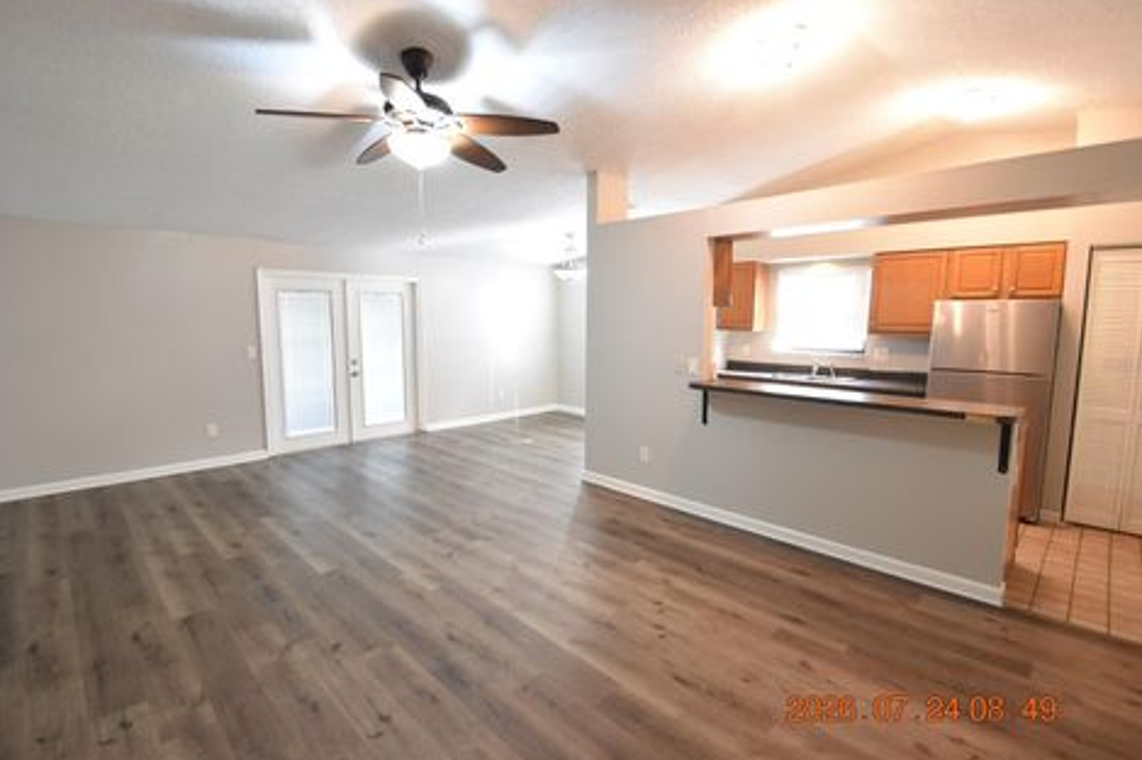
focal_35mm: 16
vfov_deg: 73.6
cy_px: 364
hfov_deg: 96.8
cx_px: 562
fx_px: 507
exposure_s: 1/30
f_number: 3.5
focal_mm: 10
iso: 800
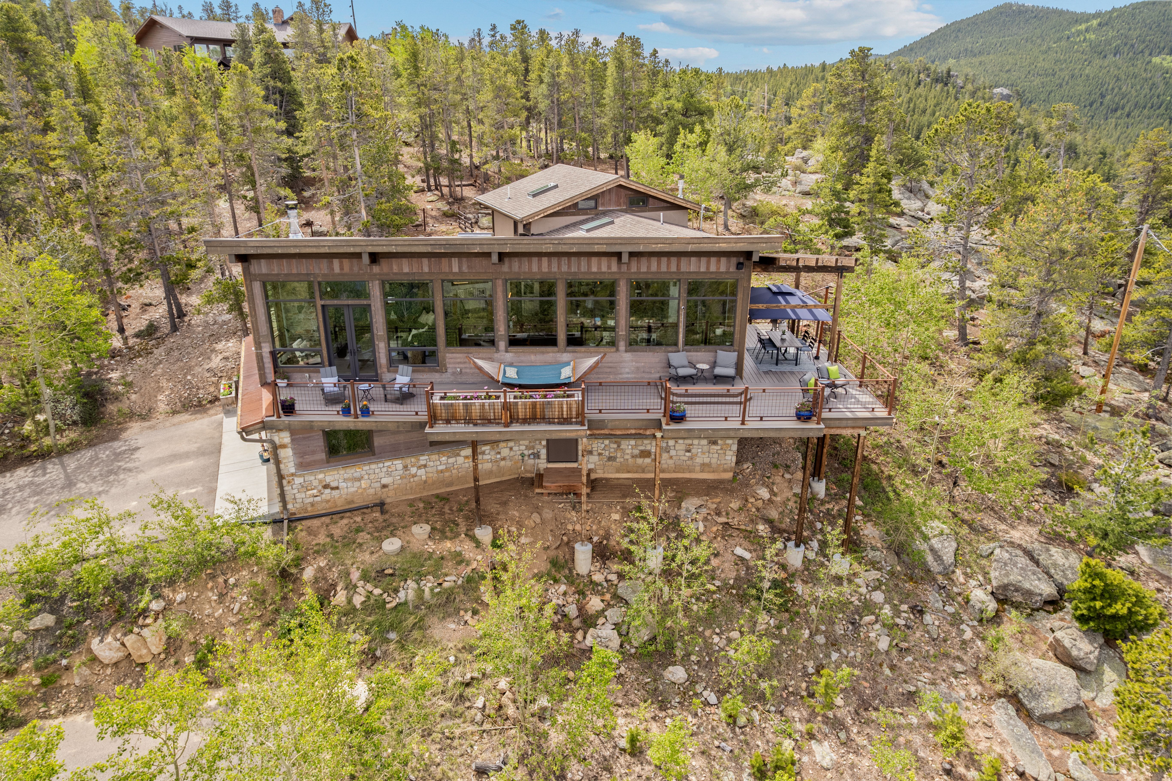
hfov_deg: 78.6
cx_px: 586
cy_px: 390
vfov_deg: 57.2
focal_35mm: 22
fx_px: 716
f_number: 2.8
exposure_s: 1/400
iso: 100
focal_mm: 8.38
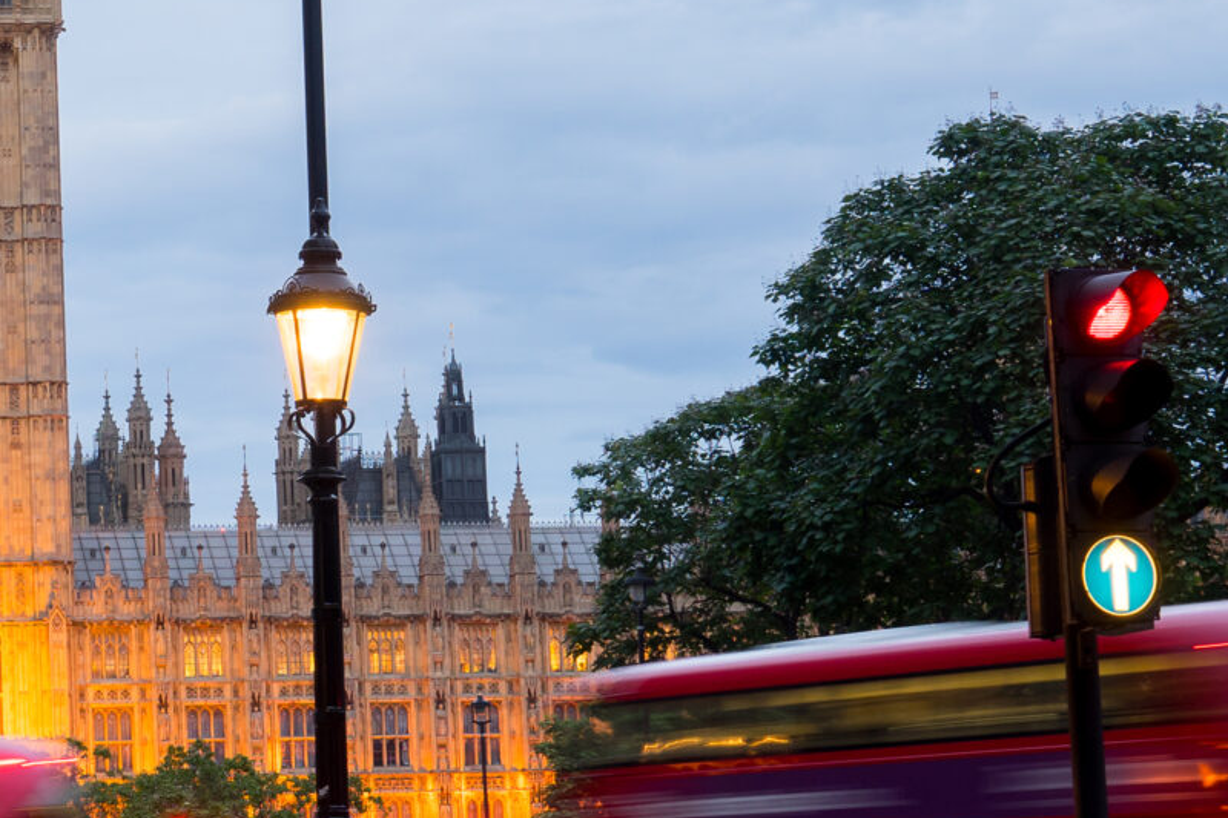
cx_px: -86
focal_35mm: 128
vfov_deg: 10.7
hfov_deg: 15.6
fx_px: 4365
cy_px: 343
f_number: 8
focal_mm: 40
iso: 100
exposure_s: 1/2
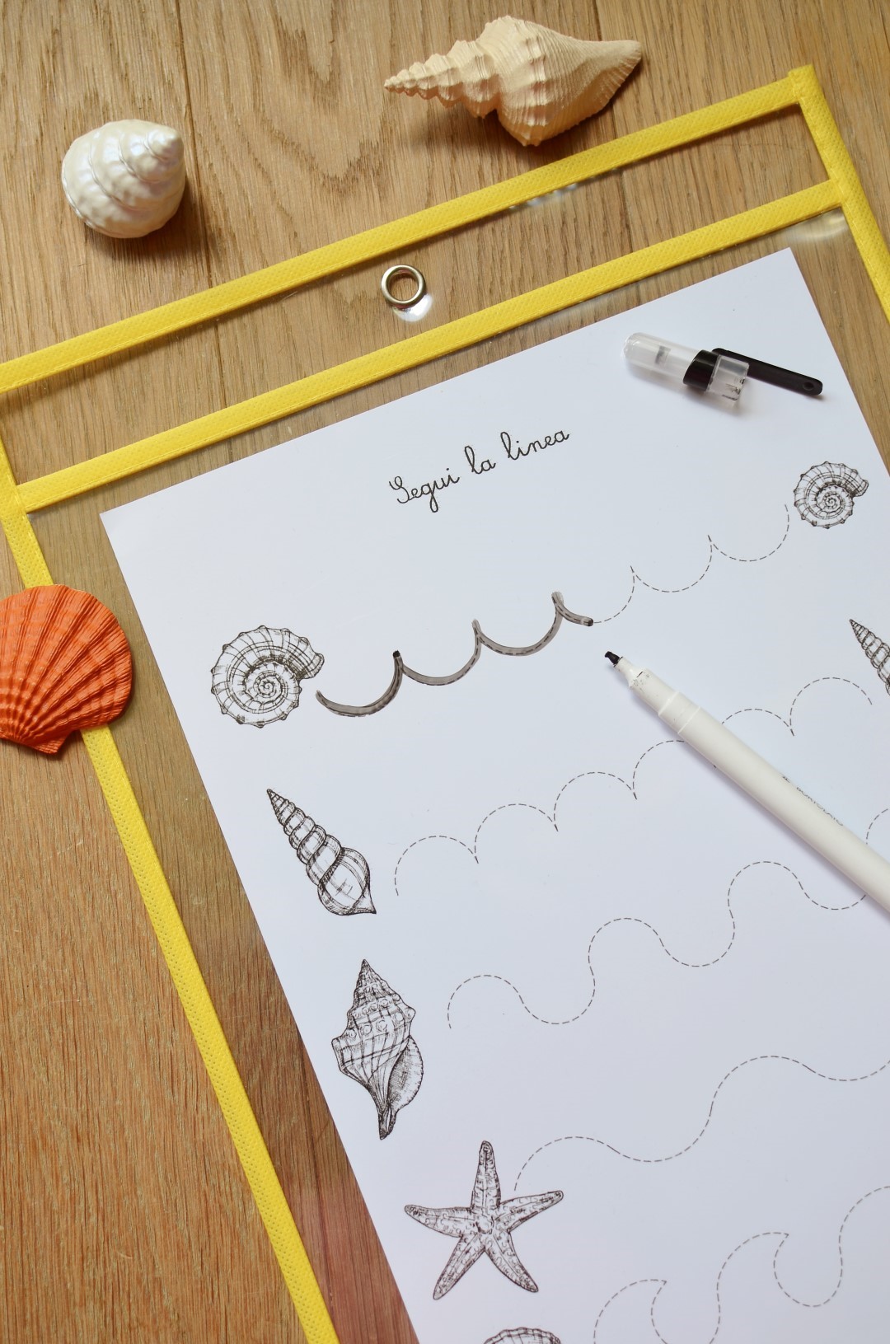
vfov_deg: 37.9
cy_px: 672
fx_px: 1956
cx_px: 445
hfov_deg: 25.6
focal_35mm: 52
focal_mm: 35
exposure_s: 1/100
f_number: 3.2
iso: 100
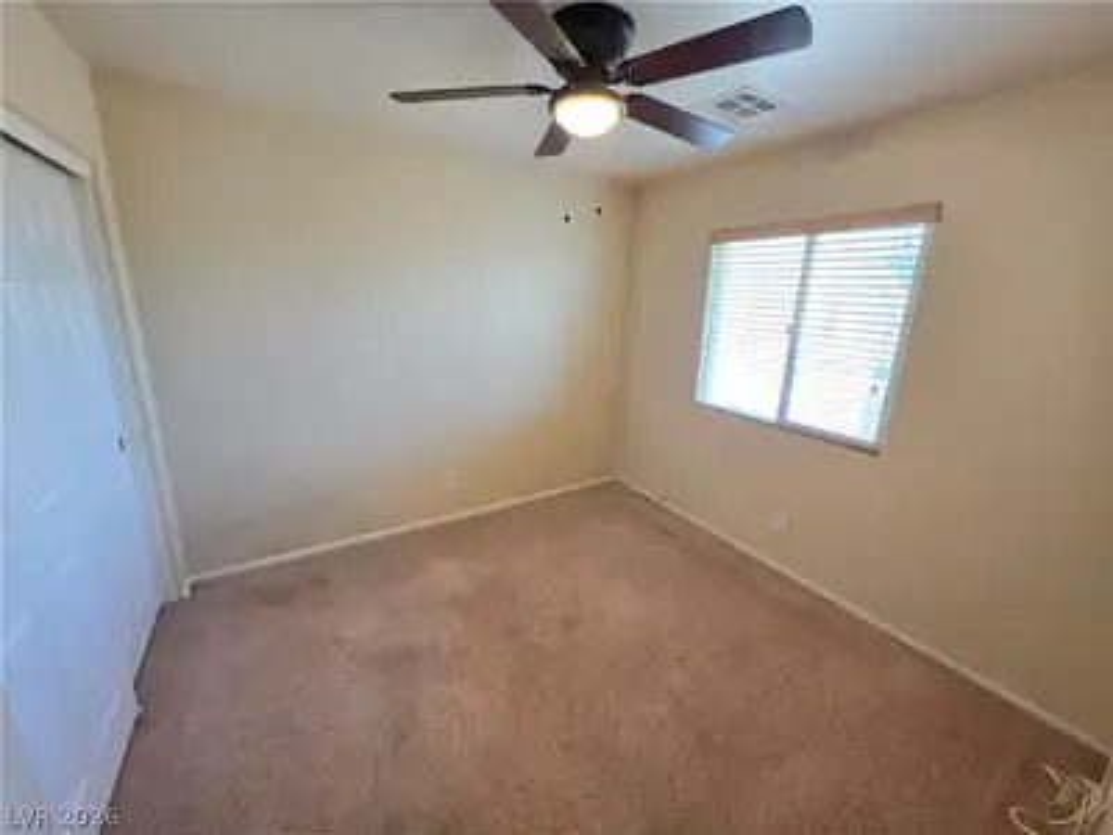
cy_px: 418
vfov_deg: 89.9
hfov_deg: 106.2
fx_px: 418
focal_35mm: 13
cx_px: 556
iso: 160
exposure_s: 1/60
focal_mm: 2.2
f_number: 1.9
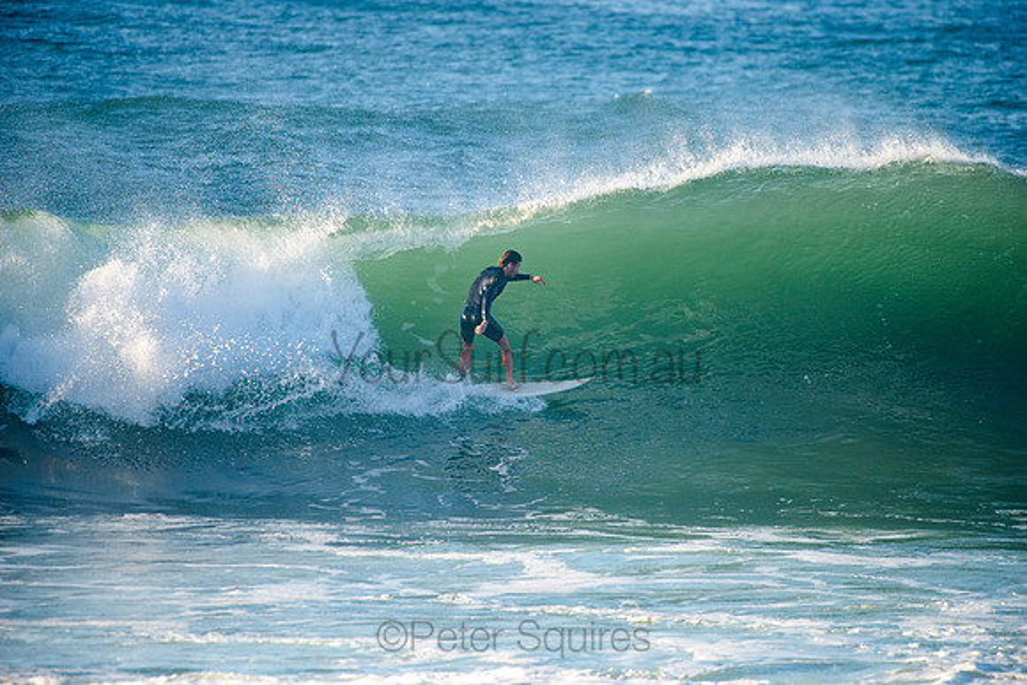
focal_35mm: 500
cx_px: 514
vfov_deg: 2.8
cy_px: 342
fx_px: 14269
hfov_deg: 4.1
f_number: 5.6
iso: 320
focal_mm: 500
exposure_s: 1/1600
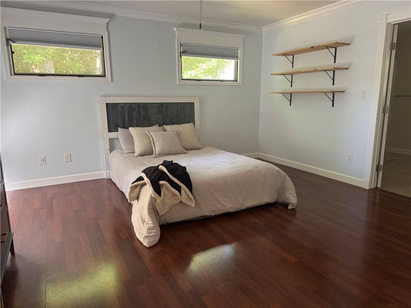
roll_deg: +0.7
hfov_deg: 71.6
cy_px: 154
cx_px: 206
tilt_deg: -12.0
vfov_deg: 56.8
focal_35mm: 24
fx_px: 285
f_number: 1.78
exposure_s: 1/60
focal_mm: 6.76
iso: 250
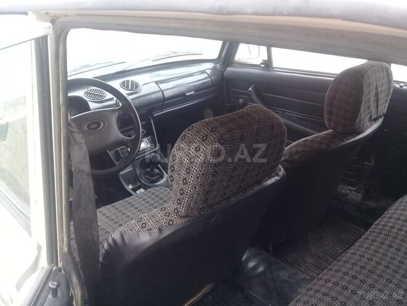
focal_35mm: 31
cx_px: 204
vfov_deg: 45.4
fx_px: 364
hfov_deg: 58.4
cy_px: 153
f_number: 2.2
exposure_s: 1/33
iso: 50
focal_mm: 3.3
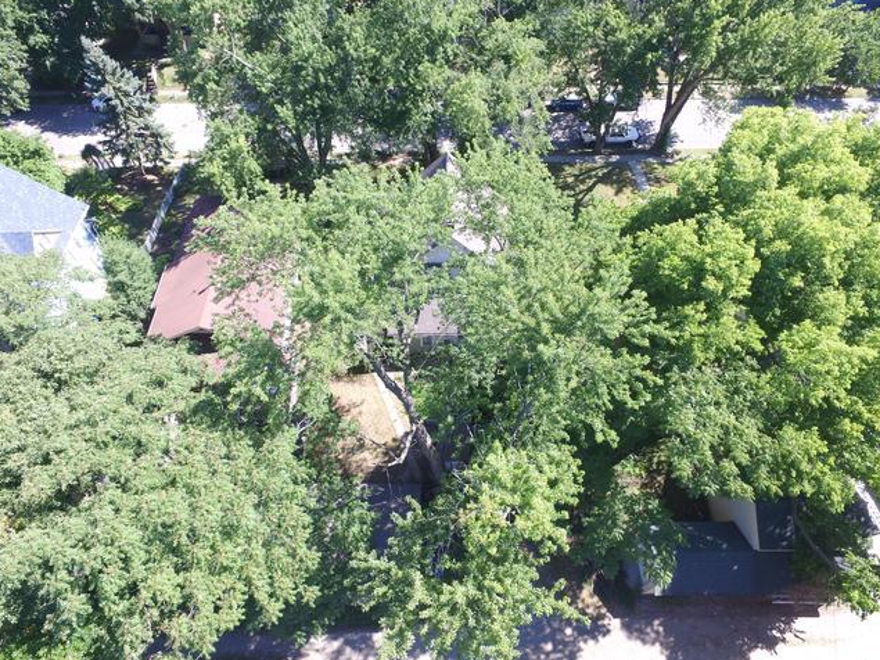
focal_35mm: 21
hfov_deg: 79.0
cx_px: 436
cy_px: 329
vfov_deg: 63.4
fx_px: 534
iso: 100
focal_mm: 3.61
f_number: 2.8
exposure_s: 1/187
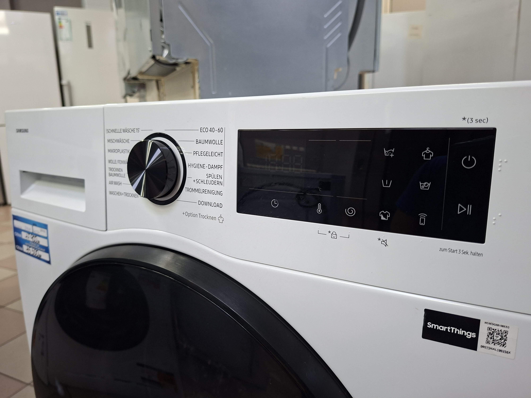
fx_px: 353
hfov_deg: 73.9
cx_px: 266
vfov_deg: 58.9
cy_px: 199
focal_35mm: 23
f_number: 1.8
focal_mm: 5.54
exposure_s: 1/50
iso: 200
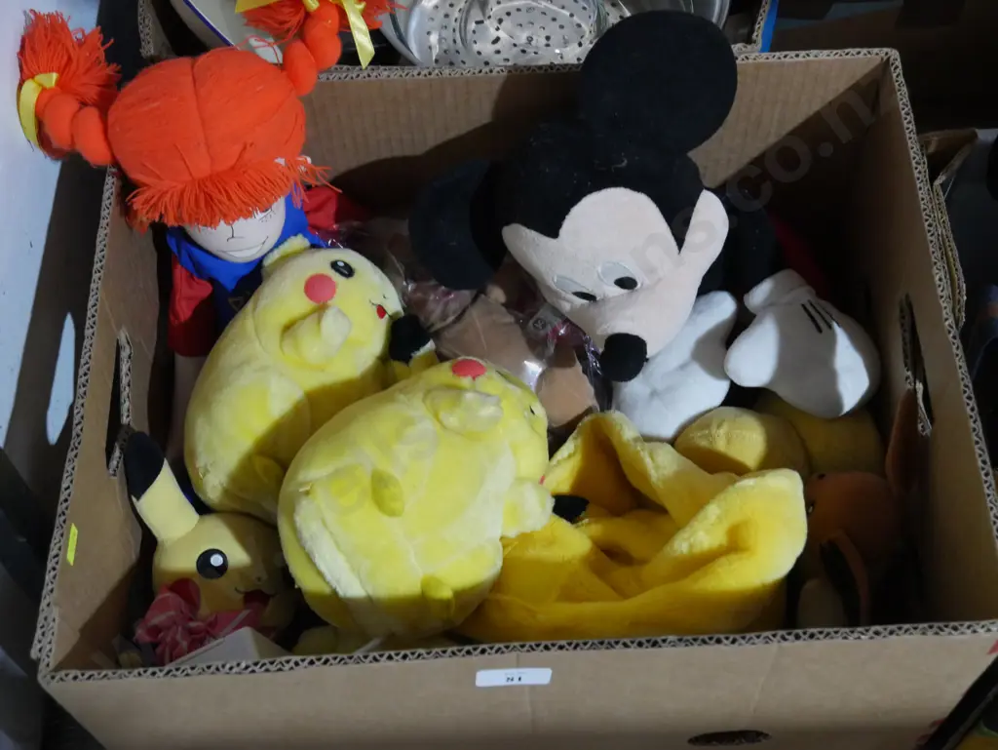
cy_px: 375
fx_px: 1385
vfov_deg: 30.3
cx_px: 499
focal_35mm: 48
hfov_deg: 39.6
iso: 3200
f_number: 5.2
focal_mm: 24
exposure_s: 1/40
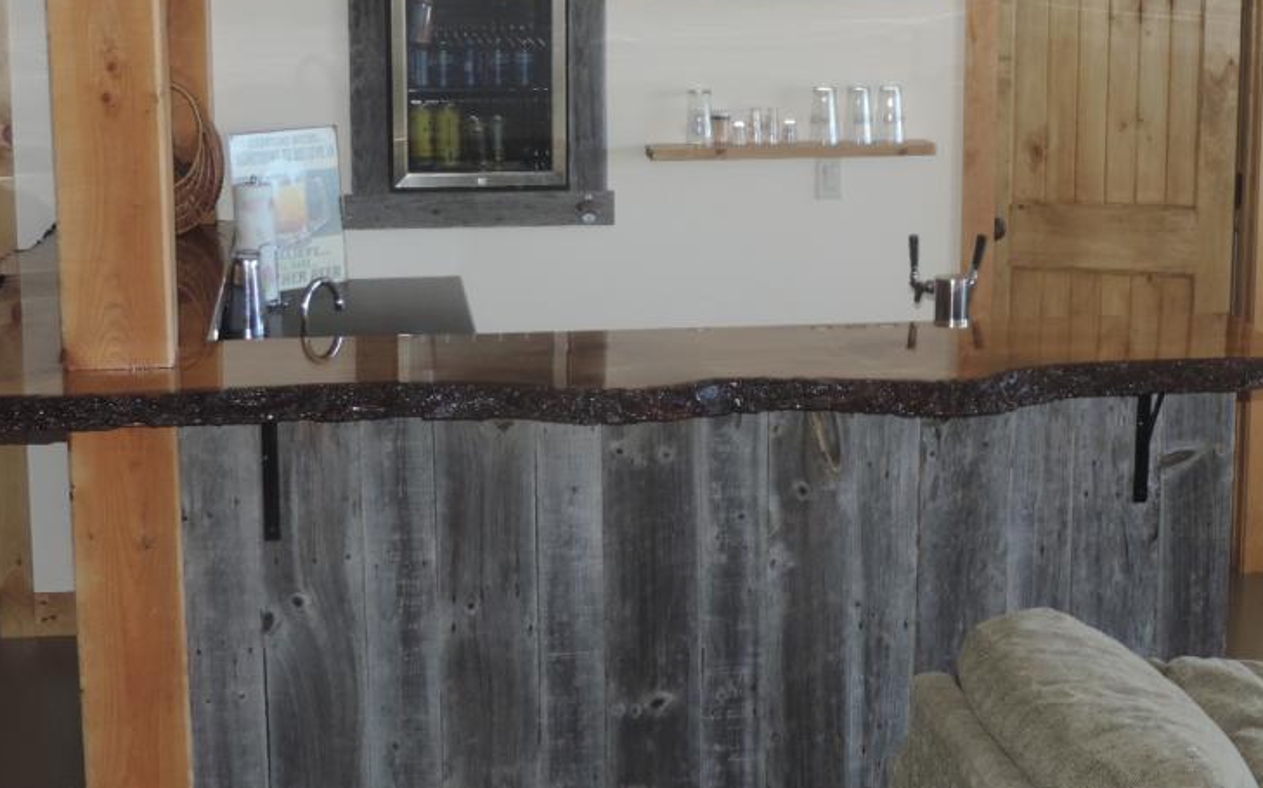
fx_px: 2409
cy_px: 287
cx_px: 852
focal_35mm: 70
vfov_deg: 18.6
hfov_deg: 29.2
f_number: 3.5
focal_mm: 8.3
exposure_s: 1/30
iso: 200
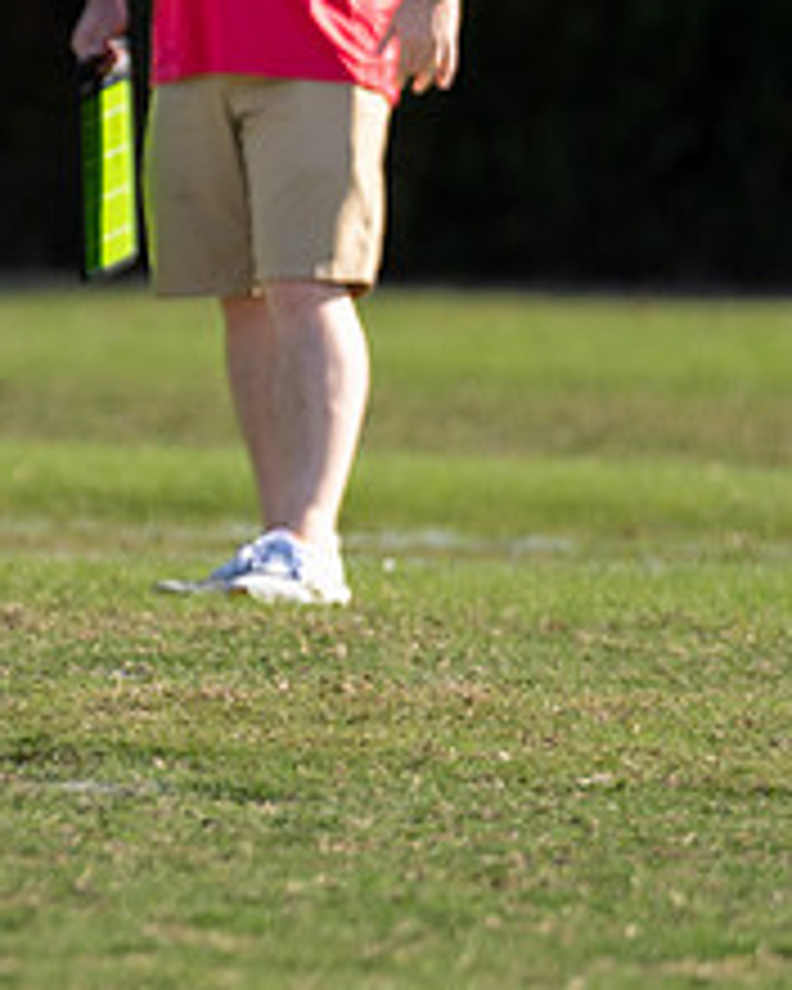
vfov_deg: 2.3
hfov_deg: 1.8
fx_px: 24876
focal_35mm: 849
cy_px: 189
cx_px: -405
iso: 100
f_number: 2.8
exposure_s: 1/1250
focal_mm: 200
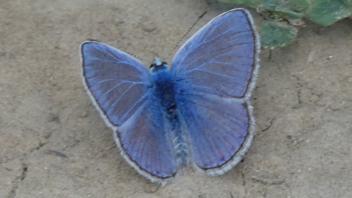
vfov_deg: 2.1
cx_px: 176
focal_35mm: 580
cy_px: 83
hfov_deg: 3.7
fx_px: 5414
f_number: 5.6
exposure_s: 1/100
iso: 80
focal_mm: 95.2
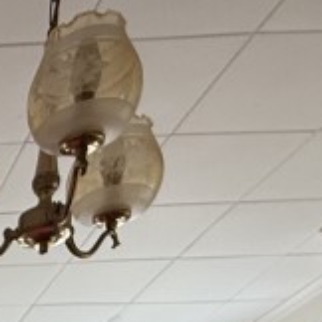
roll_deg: -0.7
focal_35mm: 78
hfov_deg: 17.6
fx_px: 821
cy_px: 718
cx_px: -268
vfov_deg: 15.4
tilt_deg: -7.4
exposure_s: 1/99
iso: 200
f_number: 2.2
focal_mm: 2.22
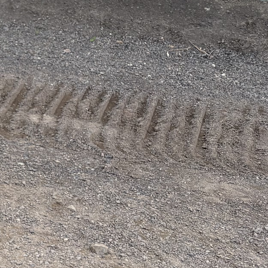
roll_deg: -0.1
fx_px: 920
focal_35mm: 105
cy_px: 167
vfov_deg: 16.6
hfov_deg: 13.6
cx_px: -307
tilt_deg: -24.3
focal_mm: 5.96
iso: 50
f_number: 1.6
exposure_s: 1/673
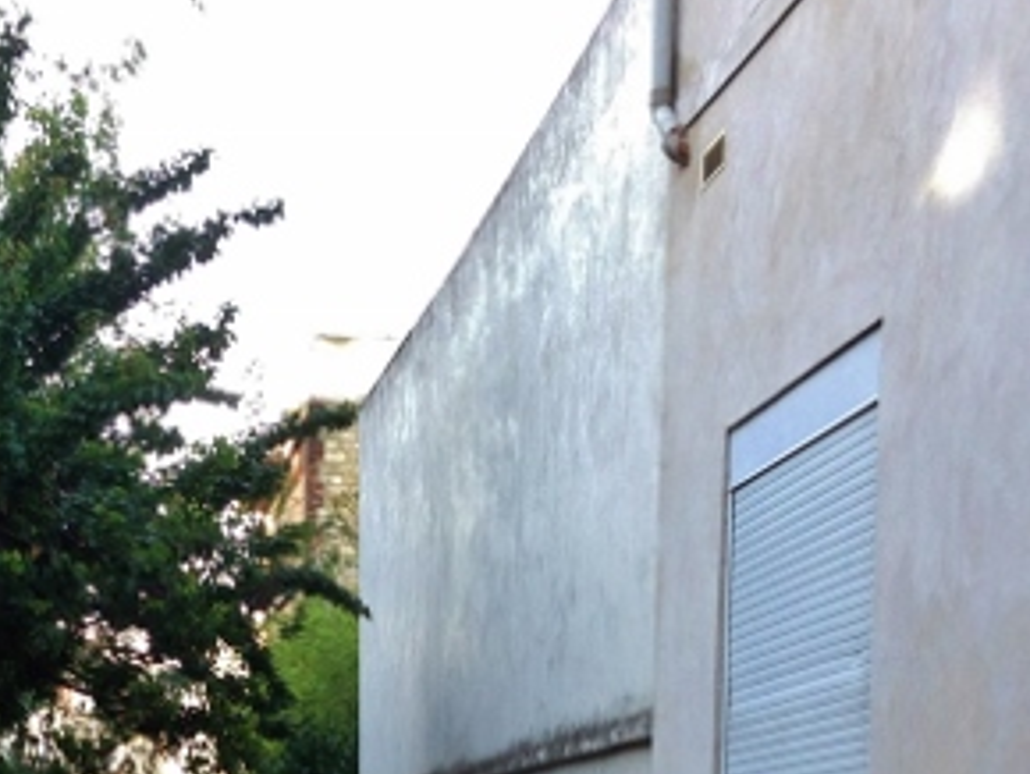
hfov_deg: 21.3
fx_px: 2710
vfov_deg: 15.4
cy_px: 1019
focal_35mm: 91
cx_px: 210
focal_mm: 4.13
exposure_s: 1/120
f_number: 2.4
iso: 80
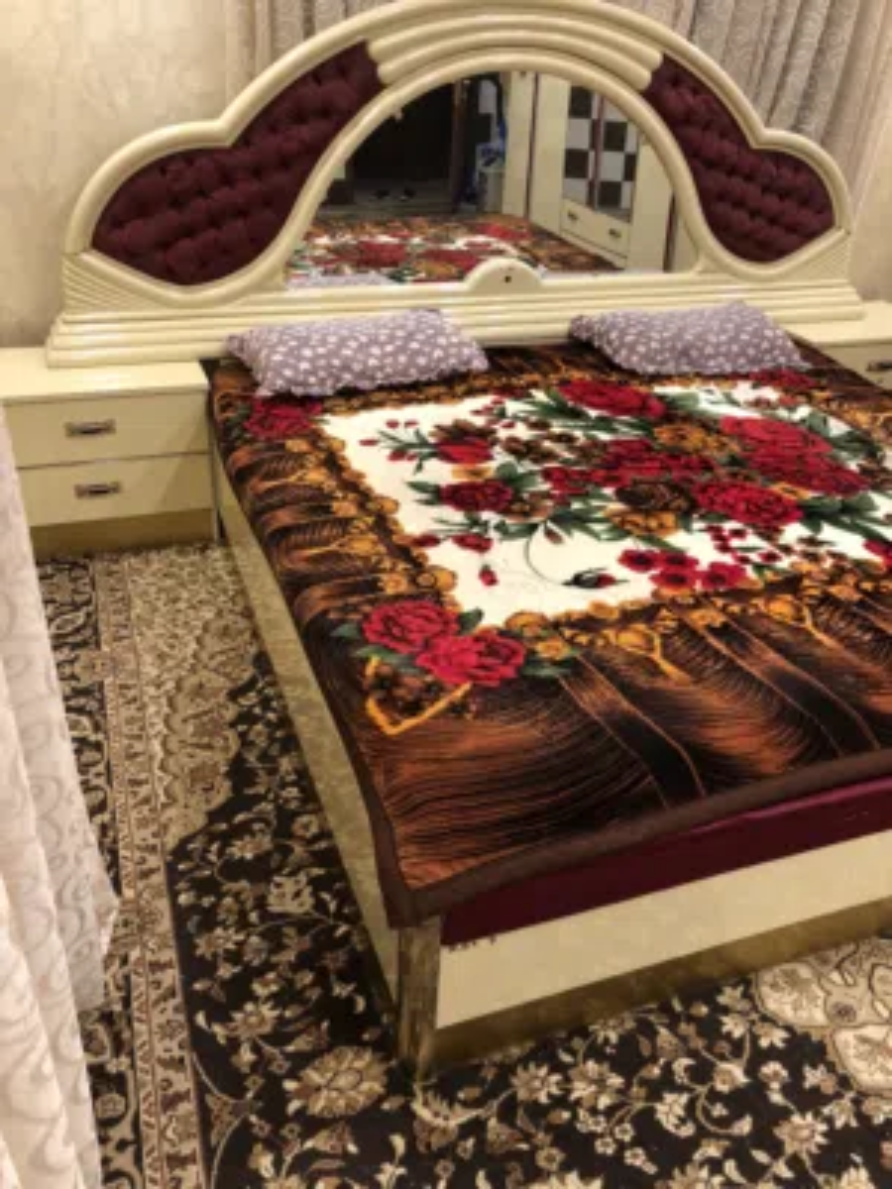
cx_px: 446
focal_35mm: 28
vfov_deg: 63.4
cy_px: 594
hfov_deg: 49.7
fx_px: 962
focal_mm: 4
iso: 50
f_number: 1.8
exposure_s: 1/17
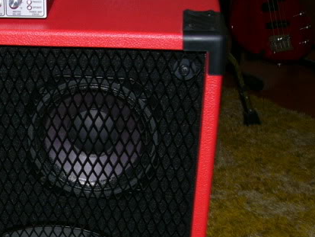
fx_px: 810
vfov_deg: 16.4
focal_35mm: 89
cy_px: 206
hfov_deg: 20.9
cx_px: -30
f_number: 2.8
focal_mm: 6
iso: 50
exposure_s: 1/60
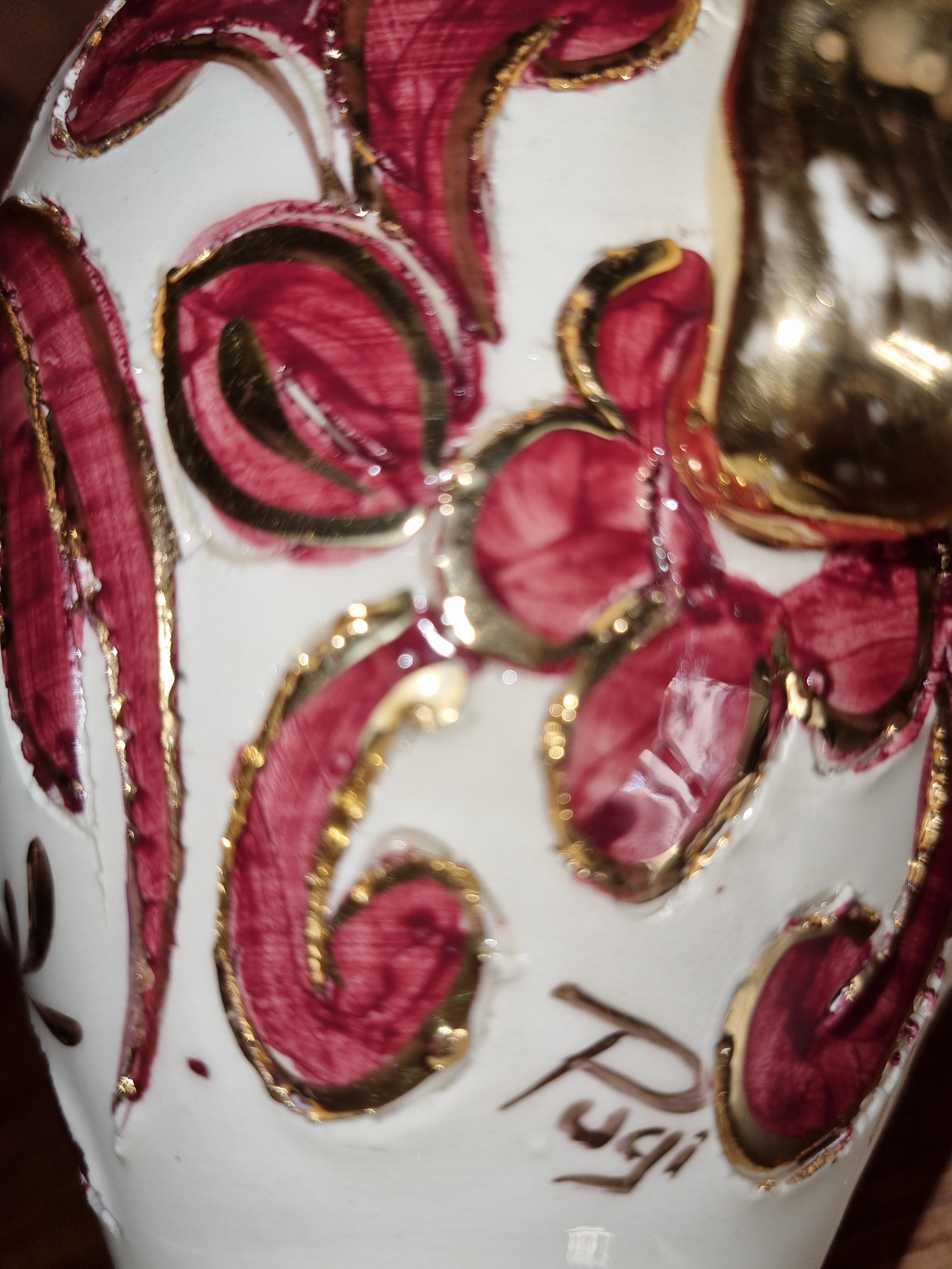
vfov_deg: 67.3
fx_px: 953
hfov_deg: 53.1
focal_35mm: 26
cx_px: 476
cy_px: 634
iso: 50
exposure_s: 1/282
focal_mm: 5.4
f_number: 1.8
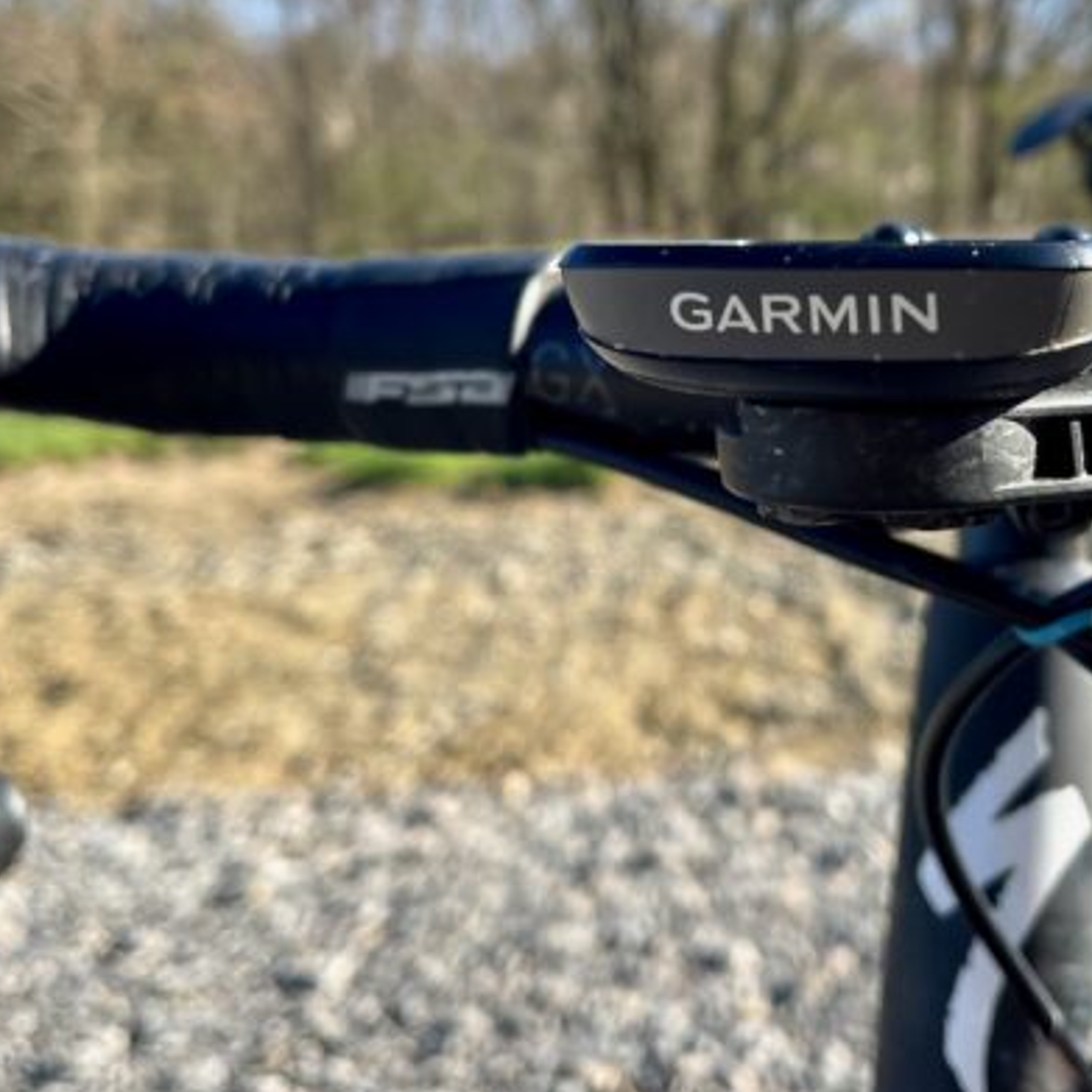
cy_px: 383
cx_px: 726
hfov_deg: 35.7
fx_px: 1677
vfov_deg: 35.8
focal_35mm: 47
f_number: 1.6
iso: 32
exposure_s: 1/1164
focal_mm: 5.1
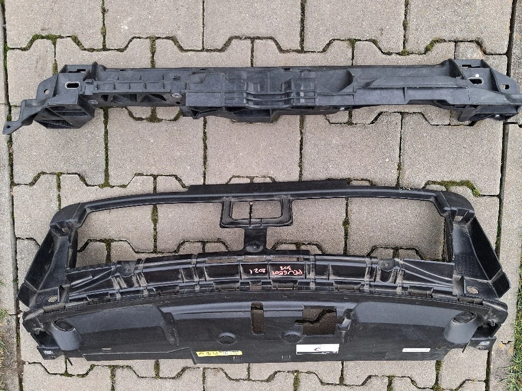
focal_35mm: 27
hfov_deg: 65.3
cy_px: 196
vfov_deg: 51.4
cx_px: 261
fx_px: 407
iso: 64
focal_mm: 4
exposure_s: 1/120
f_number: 1.8
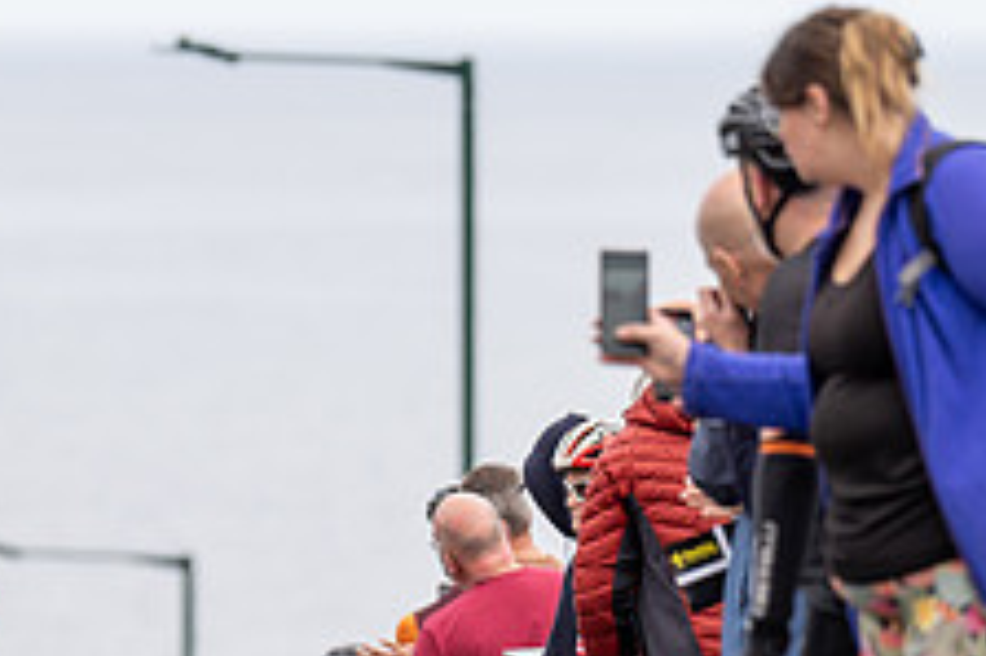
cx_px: 84
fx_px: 13766
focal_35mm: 503
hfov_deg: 4.1
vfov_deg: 2.7
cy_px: 350
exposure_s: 1/1000
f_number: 3.5
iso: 320
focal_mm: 194
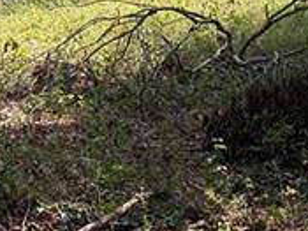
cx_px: 220
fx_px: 1058
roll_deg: -0.9
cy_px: -56
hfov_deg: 16.5
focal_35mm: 119
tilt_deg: -0.1
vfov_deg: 12.1
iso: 64
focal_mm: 5.96
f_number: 1.6
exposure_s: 1/444
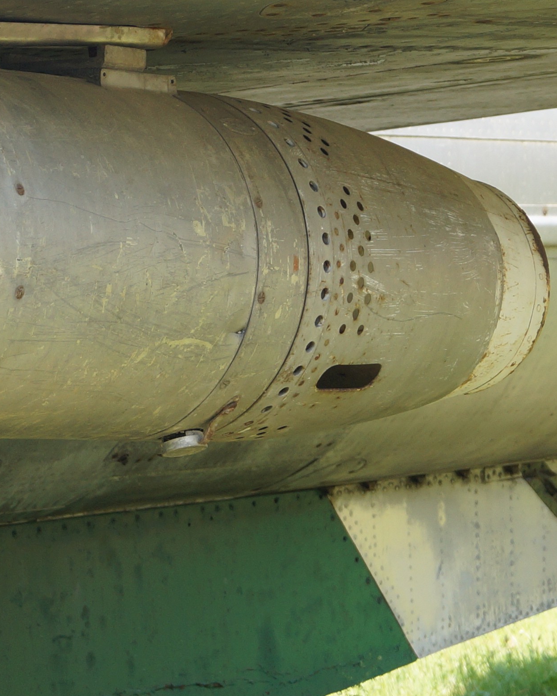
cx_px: -144
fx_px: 4060
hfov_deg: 7.8
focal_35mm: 197
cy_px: 274
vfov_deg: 9.8
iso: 200
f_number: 7.1
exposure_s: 1/160
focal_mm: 40
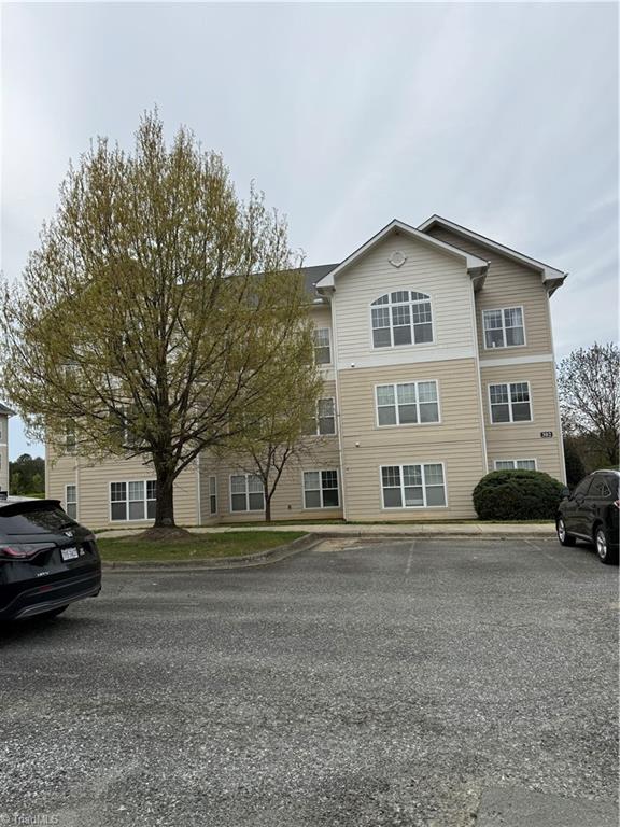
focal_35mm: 24
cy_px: 414
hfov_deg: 56.8
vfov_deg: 71.6
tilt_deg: +7.3
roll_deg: +3.3
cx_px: 310
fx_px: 573
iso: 80
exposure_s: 1/4405
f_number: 1.78
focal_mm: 6.76
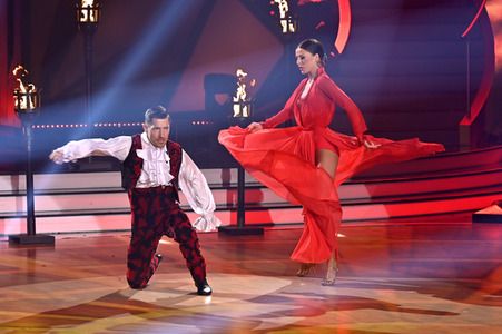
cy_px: 167
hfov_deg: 16.4
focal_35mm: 125
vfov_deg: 11.0
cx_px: 251
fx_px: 1742
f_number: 4.5
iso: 1250
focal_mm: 125
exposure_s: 1/400
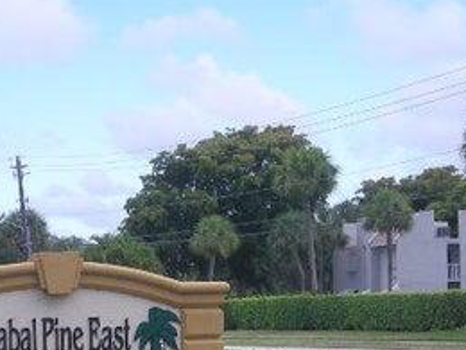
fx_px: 1548
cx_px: 164
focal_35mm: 115
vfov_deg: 12.9
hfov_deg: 17.1
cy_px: 217
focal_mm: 5.7
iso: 72
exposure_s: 1/151
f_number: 5.7
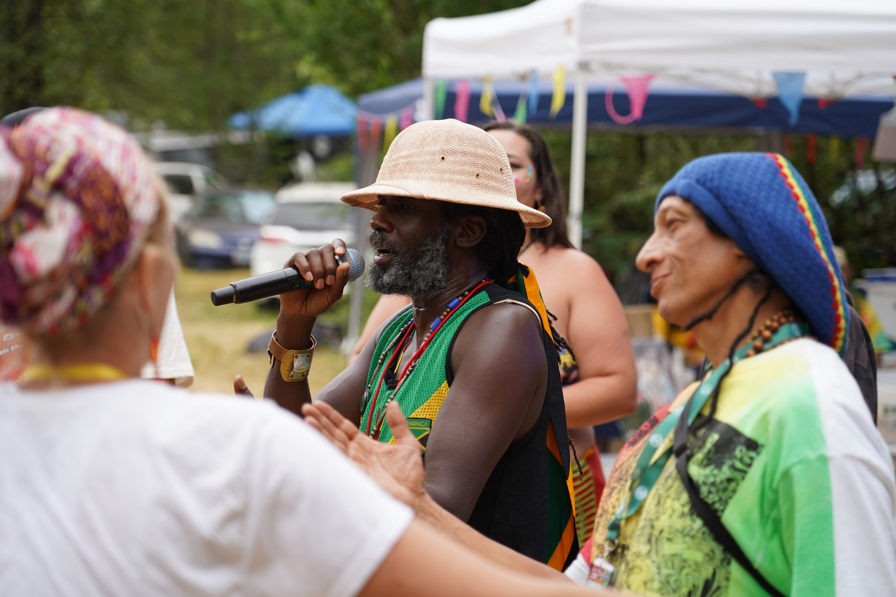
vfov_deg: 13.0
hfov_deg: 19.5
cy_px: 298
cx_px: 448
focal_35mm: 105
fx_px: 2613
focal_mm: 105
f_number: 4
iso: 320
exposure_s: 1/160
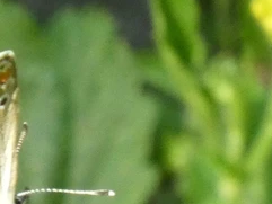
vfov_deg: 1.2
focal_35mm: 1286
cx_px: -27
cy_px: 216
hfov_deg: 1.5
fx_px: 10110
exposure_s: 1/100
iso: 1000
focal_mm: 86.7
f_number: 7.1
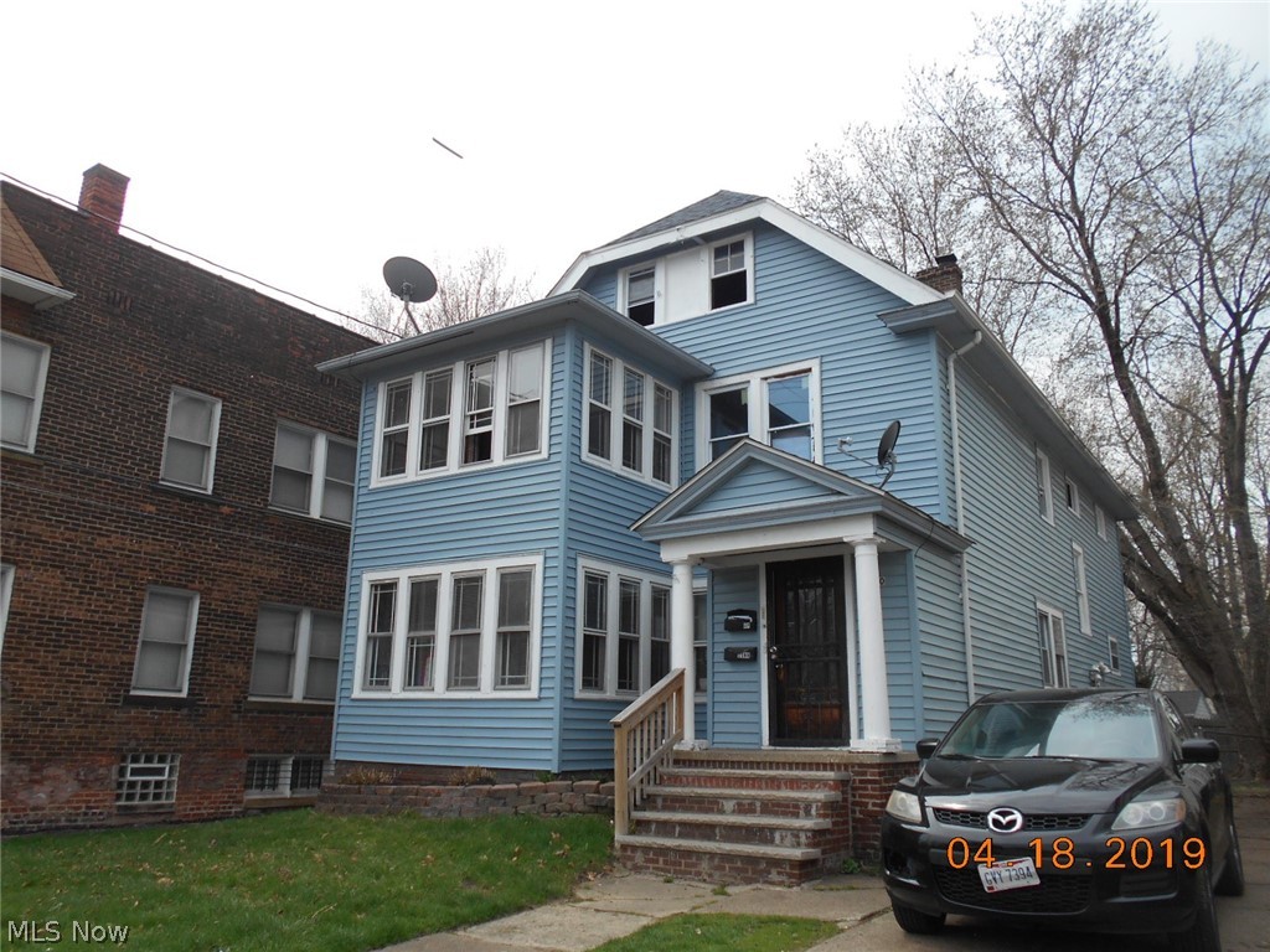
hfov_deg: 67.3
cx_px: 635
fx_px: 954
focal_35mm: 26
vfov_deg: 53.1
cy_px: 476
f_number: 3.2
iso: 80
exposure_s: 1/640
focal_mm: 4.6
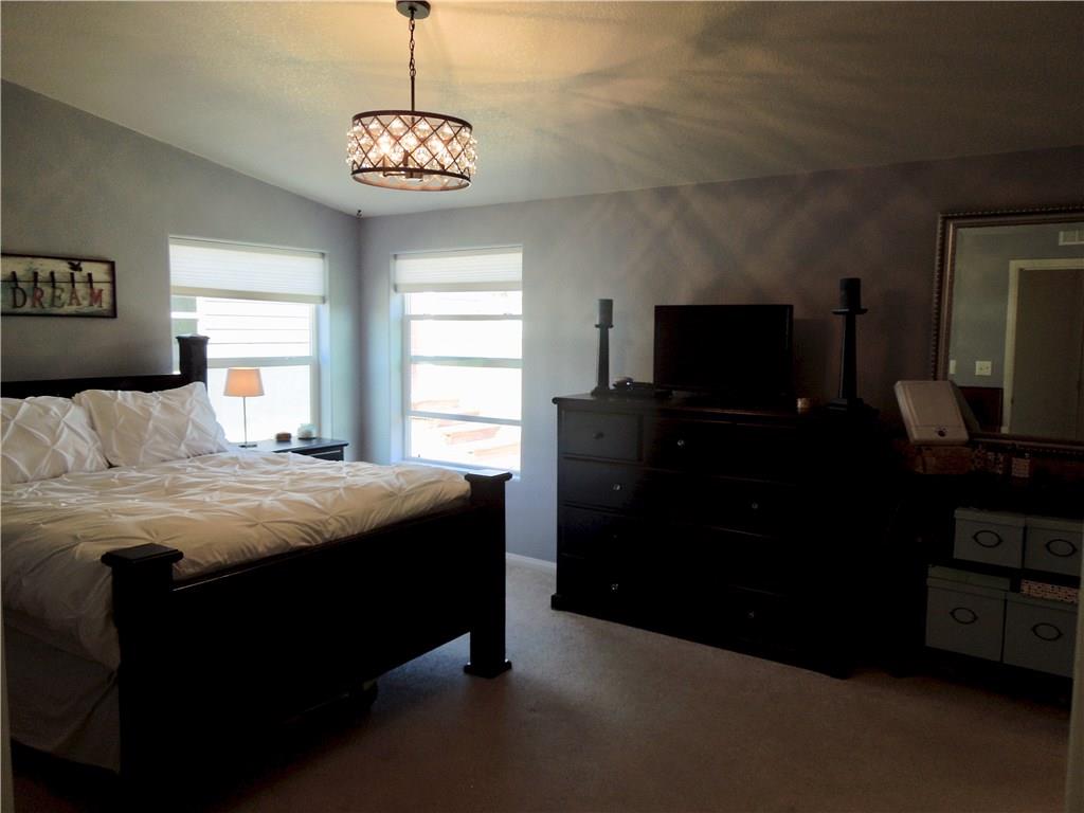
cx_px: 542
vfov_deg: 54.9
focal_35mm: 25
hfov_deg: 69.4
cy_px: 406
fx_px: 783
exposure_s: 1/50
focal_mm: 4.5
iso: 100
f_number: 3.3
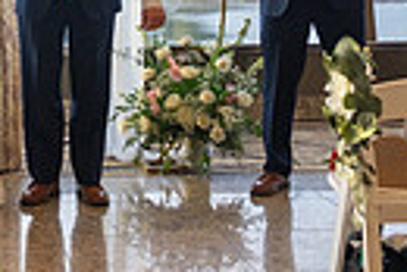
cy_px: -147
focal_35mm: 111
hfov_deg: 17.7
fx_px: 1256
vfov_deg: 11.8
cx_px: -61
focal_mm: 24
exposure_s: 1/200
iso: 320
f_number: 2.8
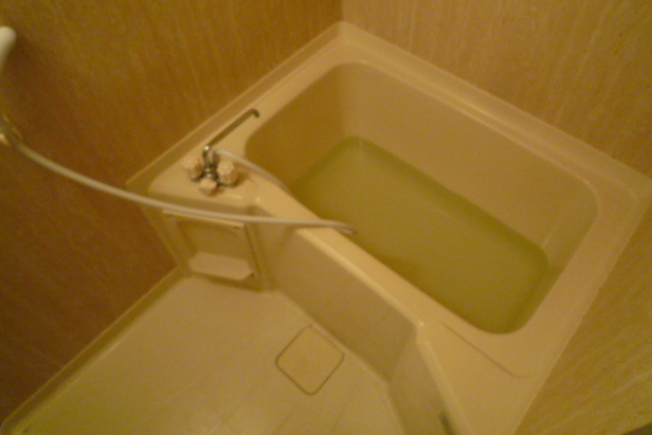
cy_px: 184
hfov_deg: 67.4
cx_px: 334
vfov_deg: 47.8
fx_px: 489
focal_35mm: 27
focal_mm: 4.4
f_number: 2.8
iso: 400
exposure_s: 1/25
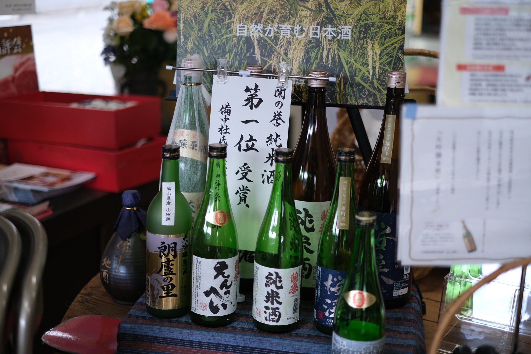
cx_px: 266
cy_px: 177
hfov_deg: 37.5
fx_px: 782
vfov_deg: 25.5
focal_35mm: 53
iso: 320
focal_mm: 35
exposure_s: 1/900
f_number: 1.4
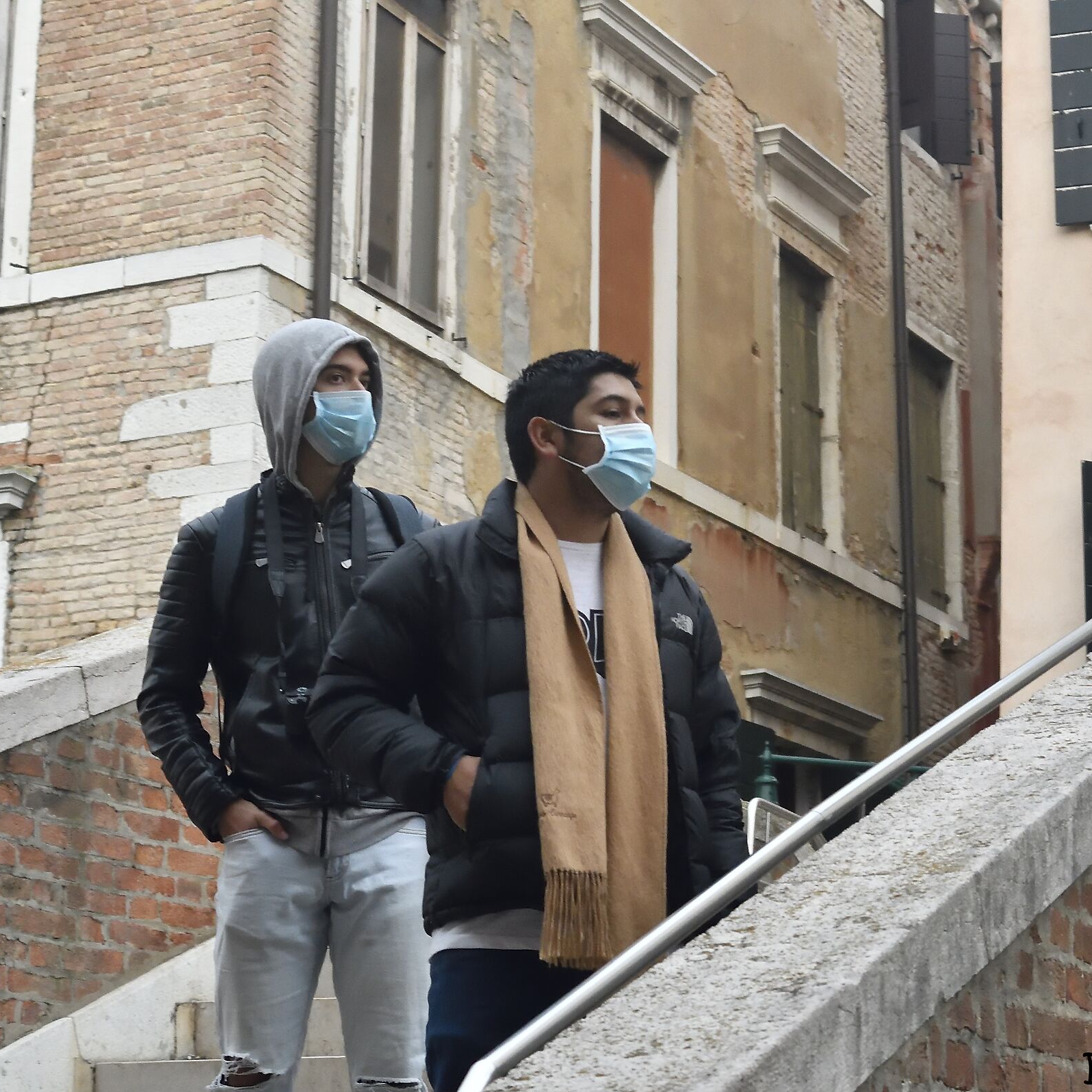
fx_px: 3284
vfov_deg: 18.9
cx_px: 746
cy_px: 547
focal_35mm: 92
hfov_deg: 18.8
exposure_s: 1/250
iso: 4000
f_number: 7.1
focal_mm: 48
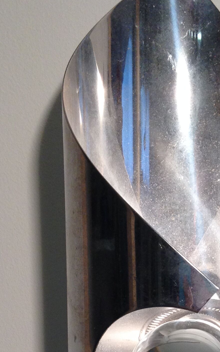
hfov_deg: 15.7
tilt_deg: -7.0
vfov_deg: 24.6
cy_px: 330
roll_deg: +1.0
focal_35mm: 81
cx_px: 230
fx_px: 777
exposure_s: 1/120
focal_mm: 4.12
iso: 80
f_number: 2.4
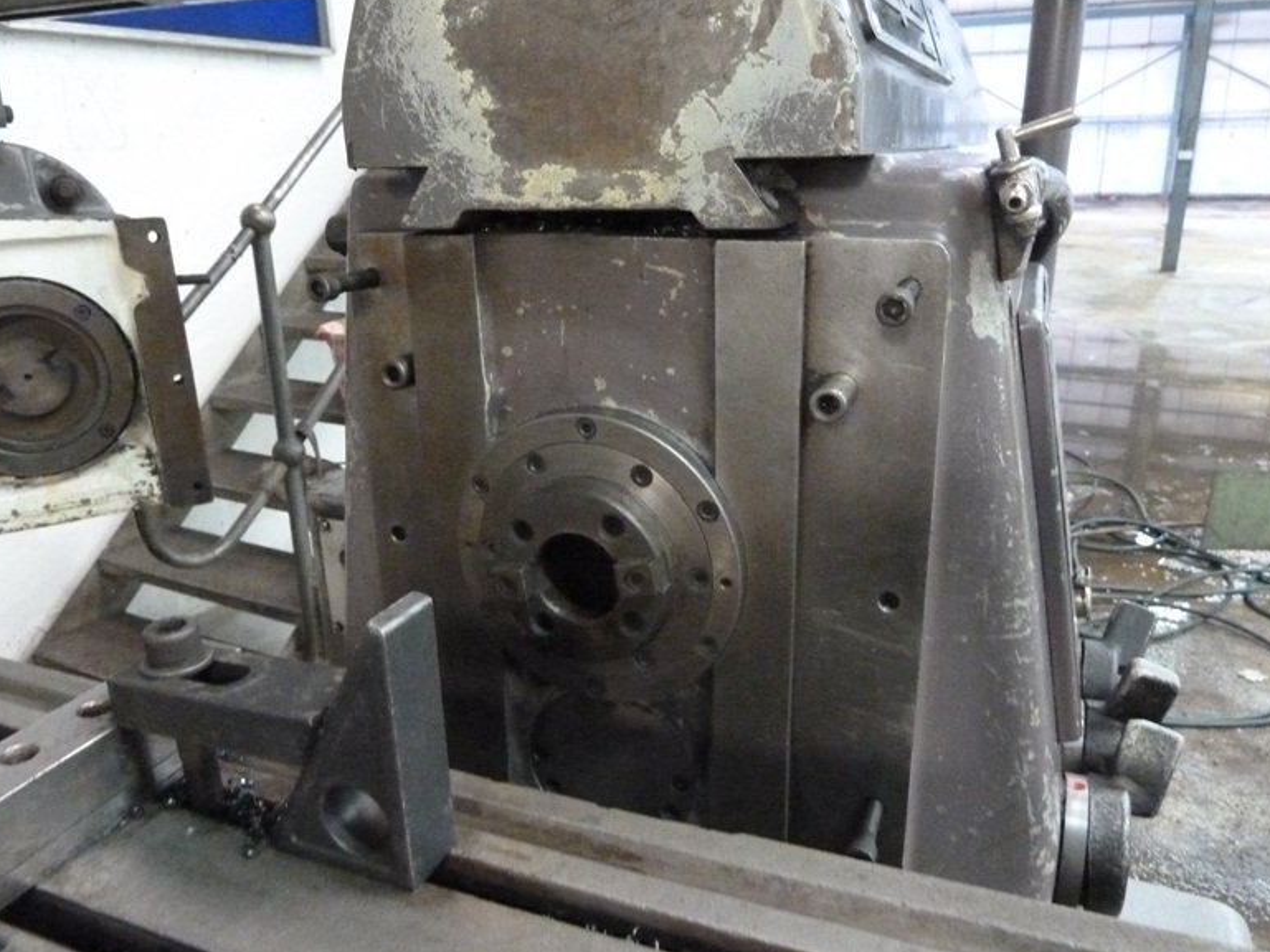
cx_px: 619
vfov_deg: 53.1
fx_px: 954
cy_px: 485
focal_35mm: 26
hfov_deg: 67.3
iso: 1250
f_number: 3.3
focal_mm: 4.1
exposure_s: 1/15
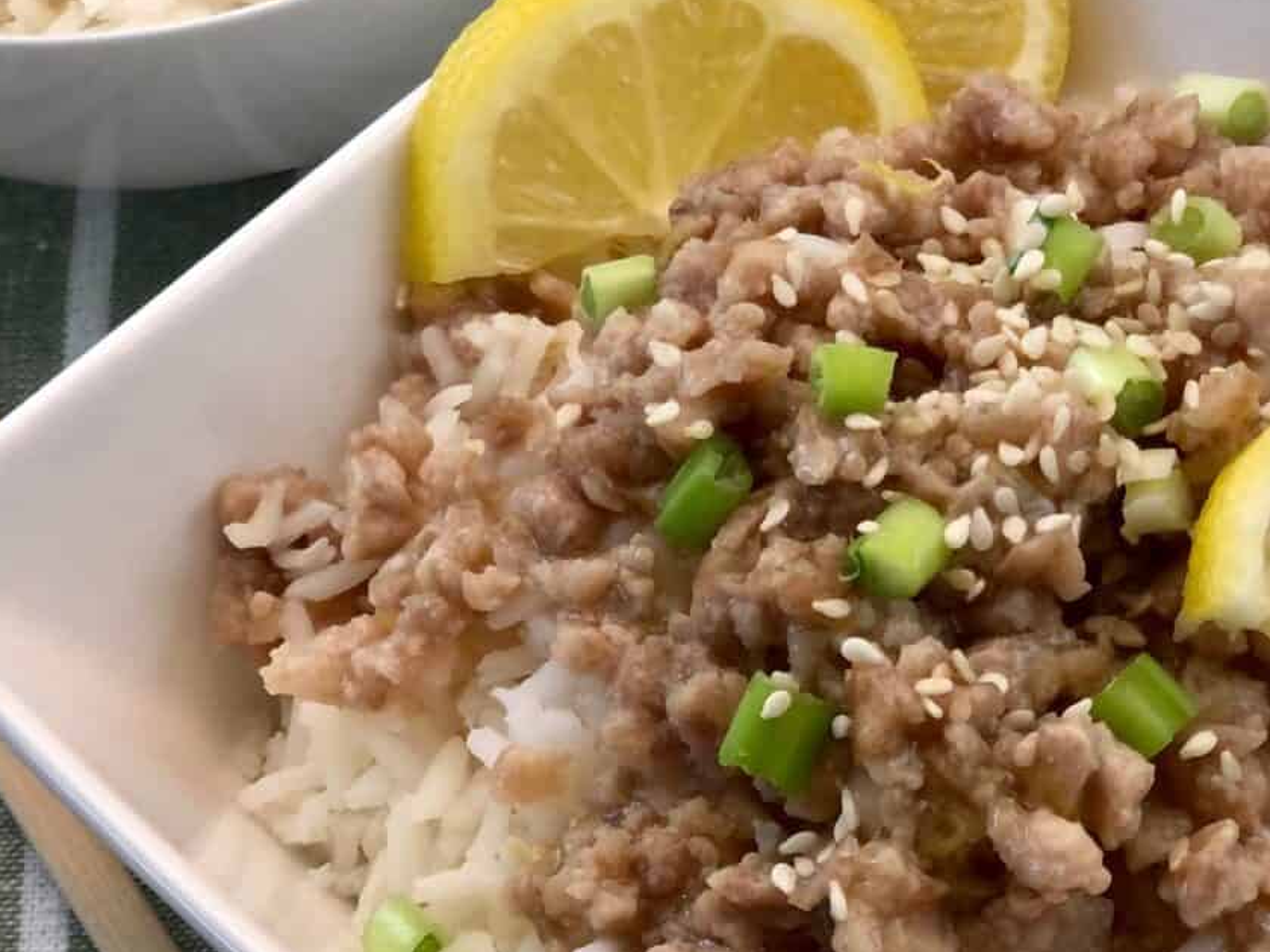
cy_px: 382
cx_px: 857
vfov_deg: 15.9
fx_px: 3412
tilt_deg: -53.9
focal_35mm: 93
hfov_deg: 21.0
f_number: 2.4
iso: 80
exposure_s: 1/40
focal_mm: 6
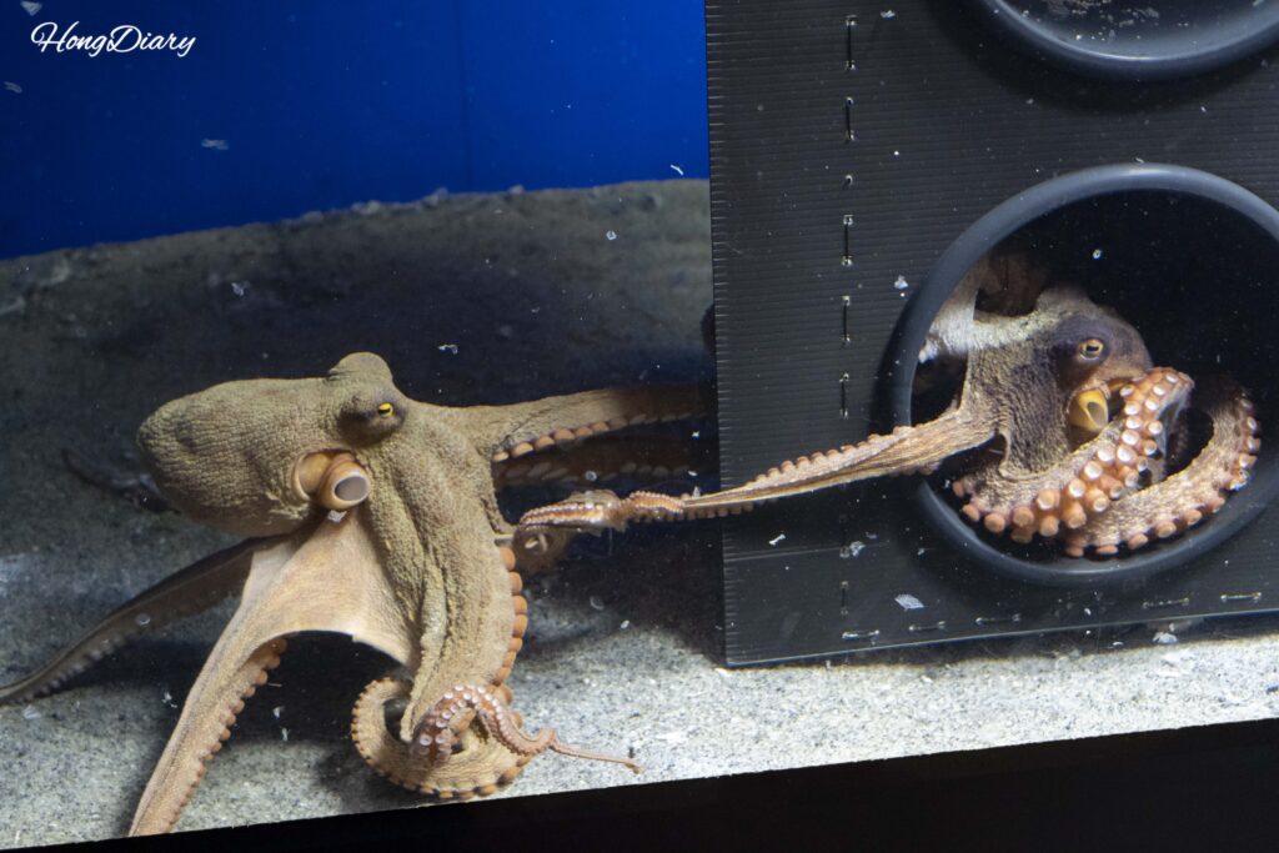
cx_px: 640
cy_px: 426
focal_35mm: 41
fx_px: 1457
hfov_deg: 47.4
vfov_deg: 32.6
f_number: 5.6
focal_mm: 41
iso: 8000
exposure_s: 1/160
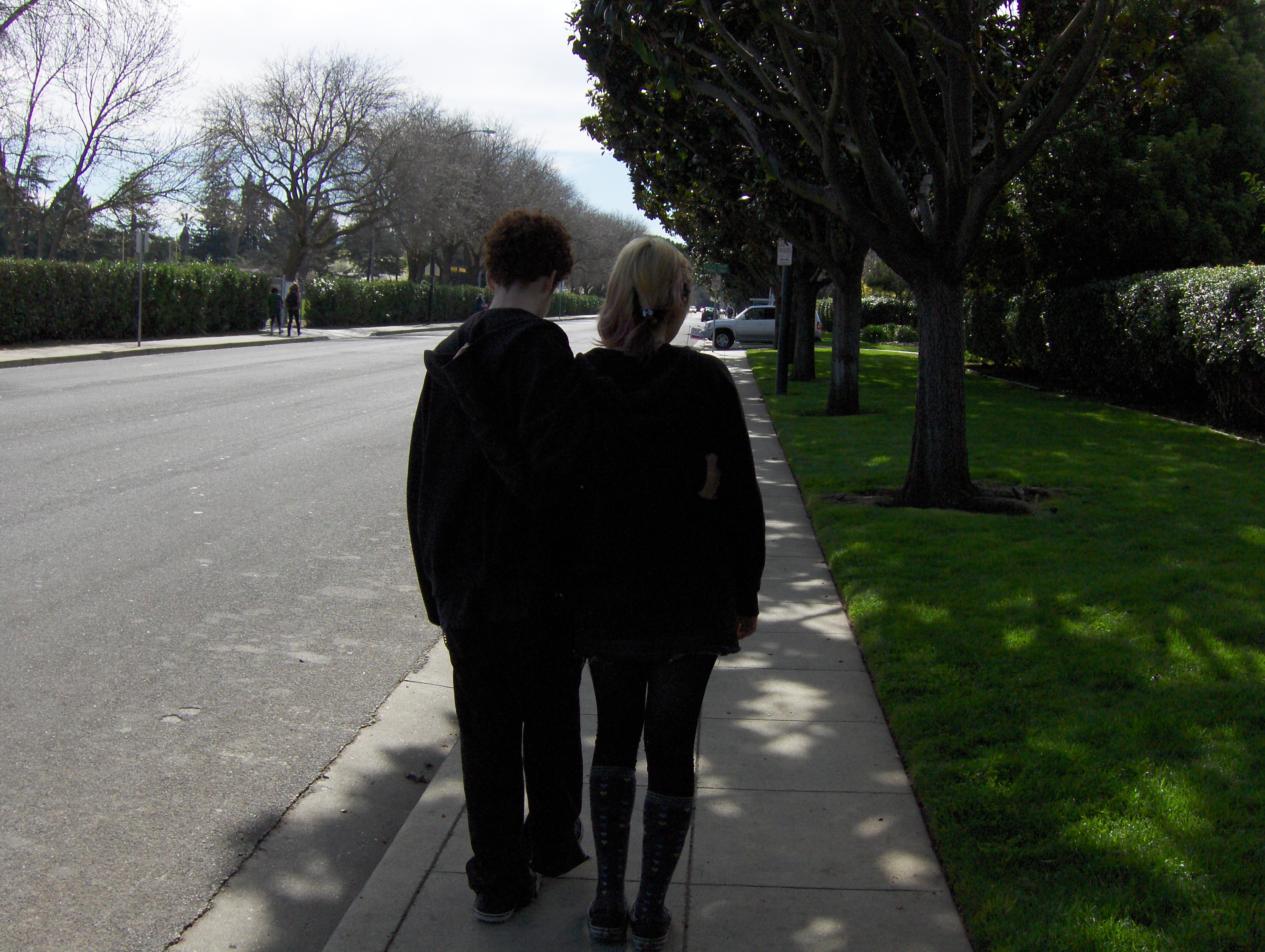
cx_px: 632
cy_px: 476
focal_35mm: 38
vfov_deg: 37.8
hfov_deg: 48.9
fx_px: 1390
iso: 100
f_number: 4.4
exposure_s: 1/1064
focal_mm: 8.4
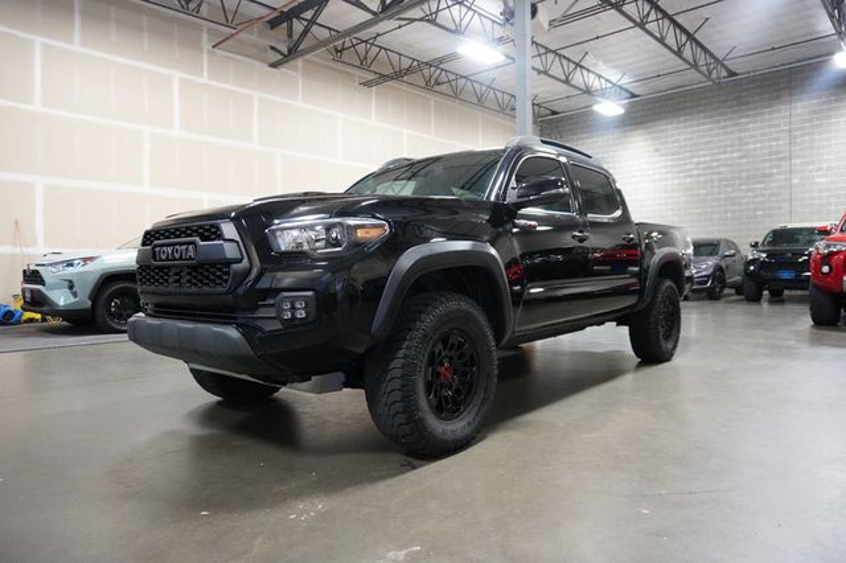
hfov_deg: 73.8
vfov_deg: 53.1
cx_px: 423
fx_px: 564
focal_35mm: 24
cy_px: 282
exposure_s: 1/160
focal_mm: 16
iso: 5000
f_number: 3.5
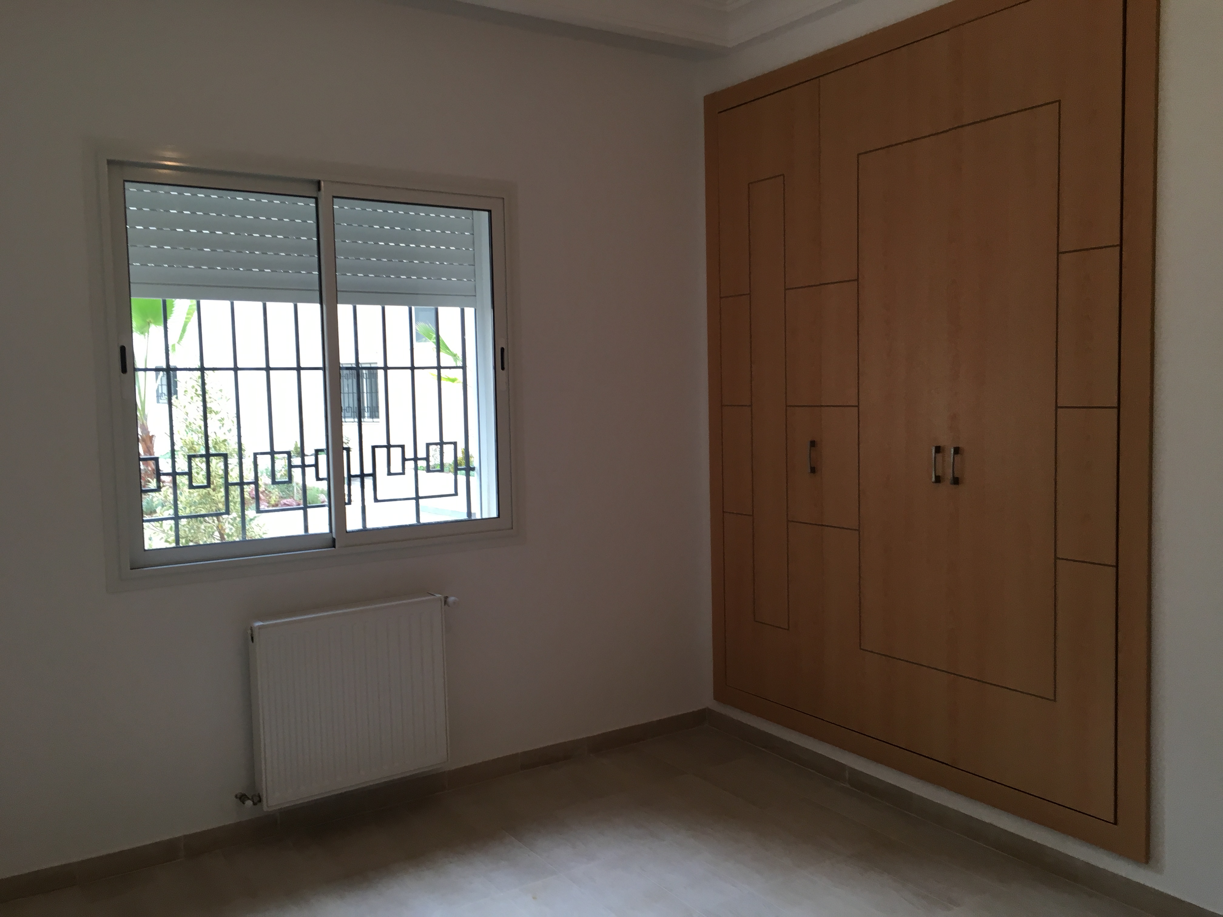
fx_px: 1025
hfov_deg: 61.7
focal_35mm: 29
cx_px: 612
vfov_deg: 48.2
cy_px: 458
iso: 25
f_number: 2.2
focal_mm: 4.15
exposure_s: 1/33
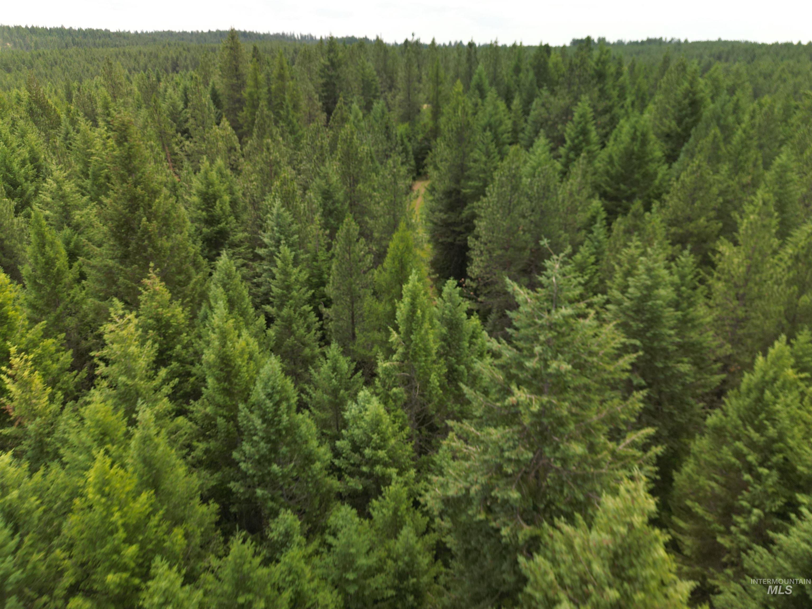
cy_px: 304
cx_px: 406
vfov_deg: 56.8
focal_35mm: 24
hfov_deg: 71.6
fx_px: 563
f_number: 1.7
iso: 100
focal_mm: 6.72
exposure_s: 1/100
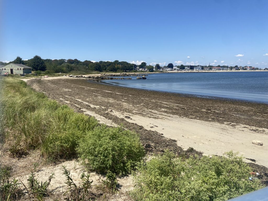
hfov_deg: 67.3
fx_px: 201
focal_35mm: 26
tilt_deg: -7.9
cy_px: 100
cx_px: 134
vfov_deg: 53.1
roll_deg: +0.5
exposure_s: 1/3497
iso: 32
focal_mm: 4.25
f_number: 1.8
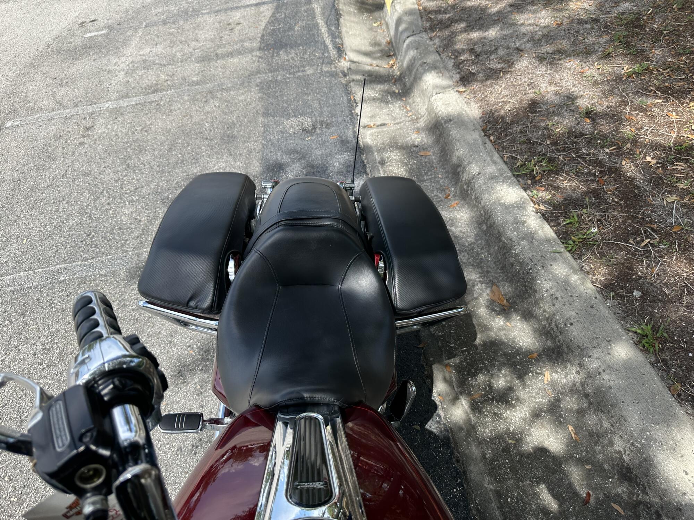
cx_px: 347
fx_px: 481
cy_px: 260
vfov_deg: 56.8
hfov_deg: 71.6
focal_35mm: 24
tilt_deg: -42.9
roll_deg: +13.9
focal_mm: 6.86
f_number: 1.78
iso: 80
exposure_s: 1/2203
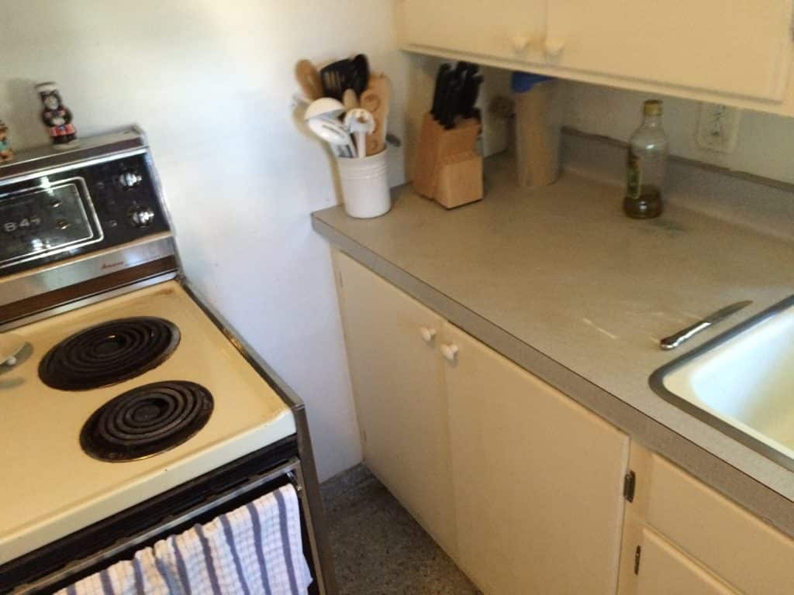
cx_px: 397
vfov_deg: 48.2
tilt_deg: -29.0
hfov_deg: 61.7
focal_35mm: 29
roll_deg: +5.5
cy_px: 298
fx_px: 665
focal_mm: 4.15
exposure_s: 1/15
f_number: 2.2
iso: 250
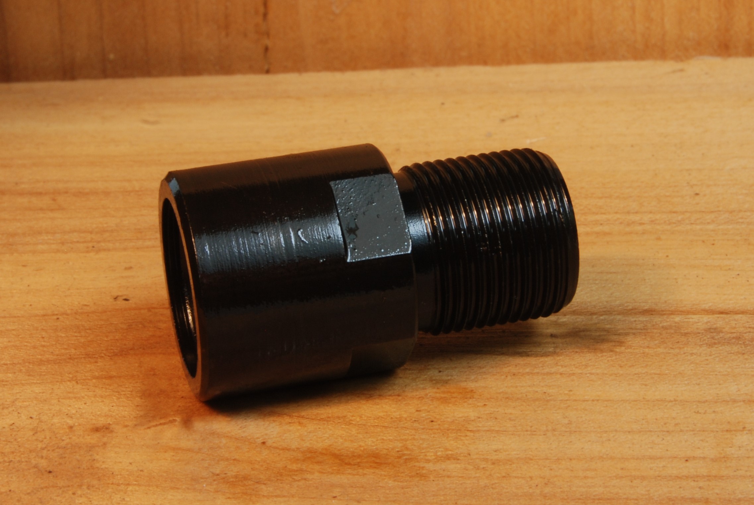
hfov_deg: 33.4
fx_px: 1258
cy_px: 252
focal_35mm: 60
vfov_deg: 22.7
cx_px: 377
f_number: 20
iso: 200
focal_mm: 40
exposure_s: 1/8
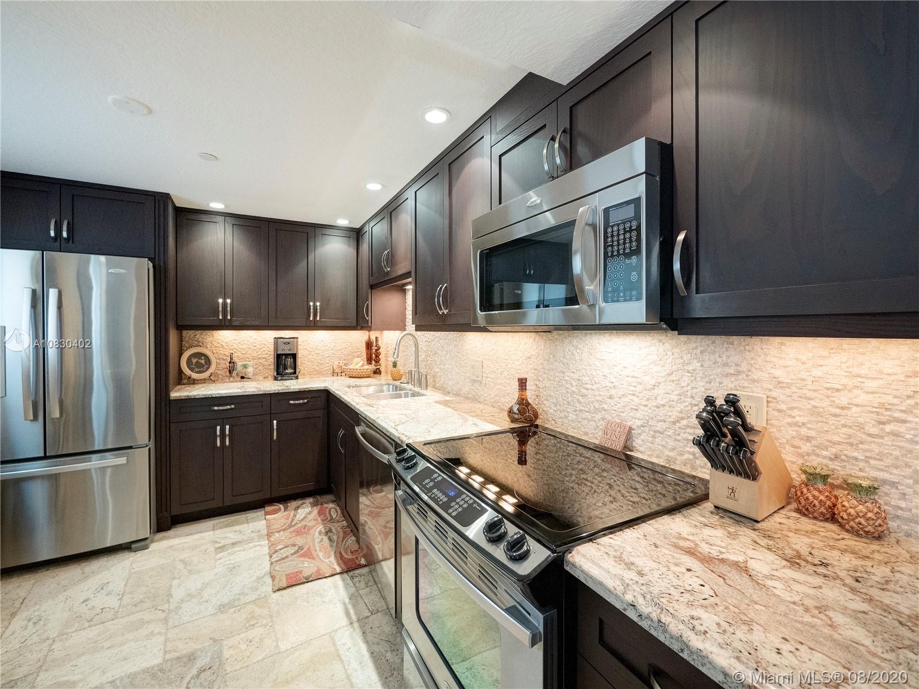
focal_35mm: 14
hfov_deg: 102.1
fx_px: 372
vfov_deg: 85.7
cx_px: 460
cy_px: 344
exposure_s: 1/60
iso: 1600
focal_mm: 7
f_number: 4
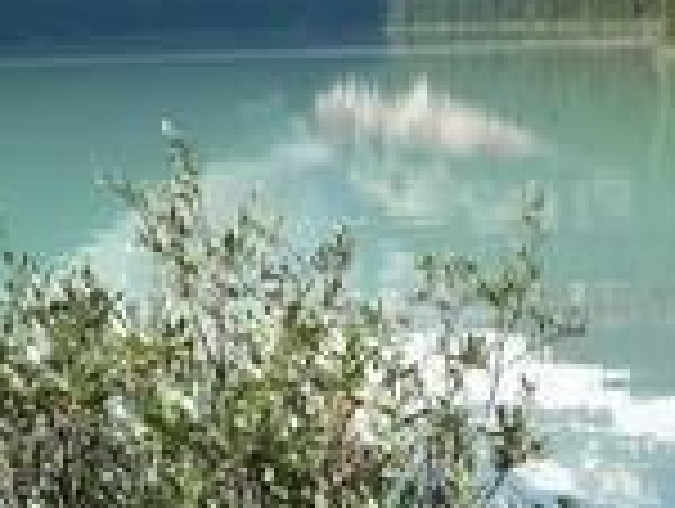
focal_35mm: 100
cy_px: 40
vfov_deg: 14.7
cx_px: 108
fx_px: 1953
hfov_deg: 19.4
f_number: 3.5
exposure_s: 1/500
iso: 100
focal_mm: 4.4
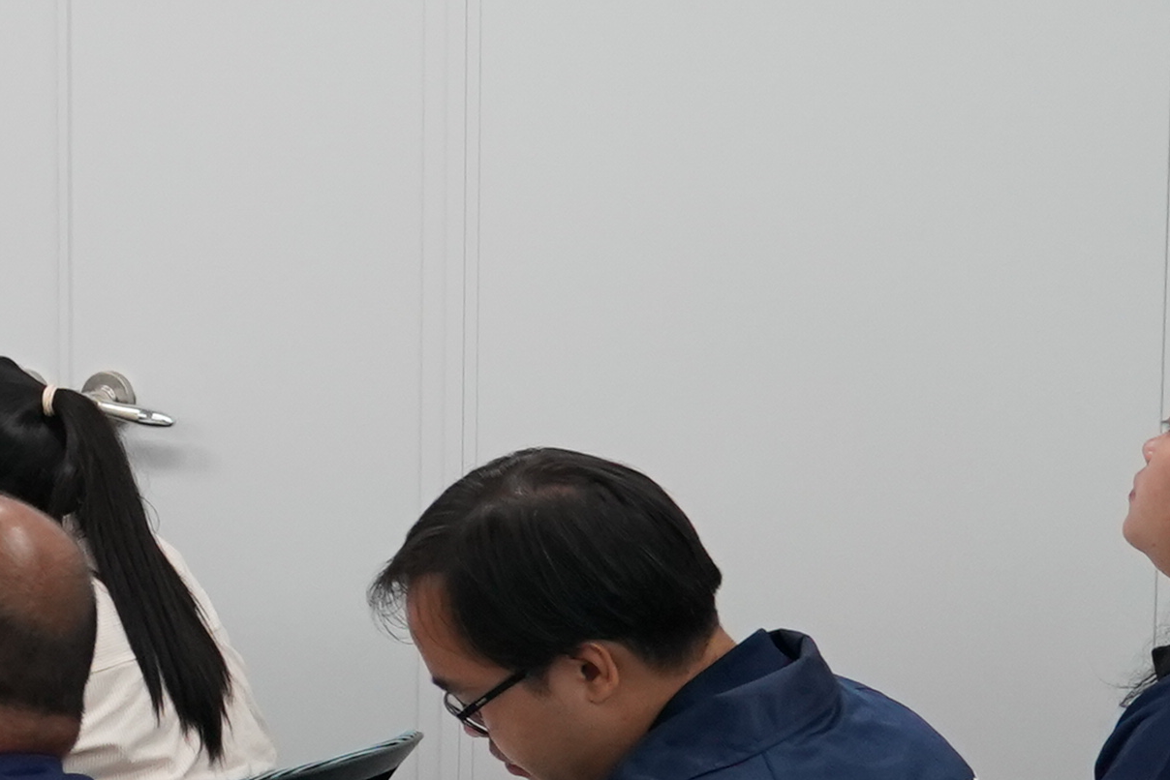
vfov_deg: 9.5
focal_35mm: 144
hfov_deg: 12.0
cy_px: 510
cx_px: -1443
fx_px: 4681
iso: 2000
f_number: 4.5
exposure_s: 1/400
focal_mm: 29
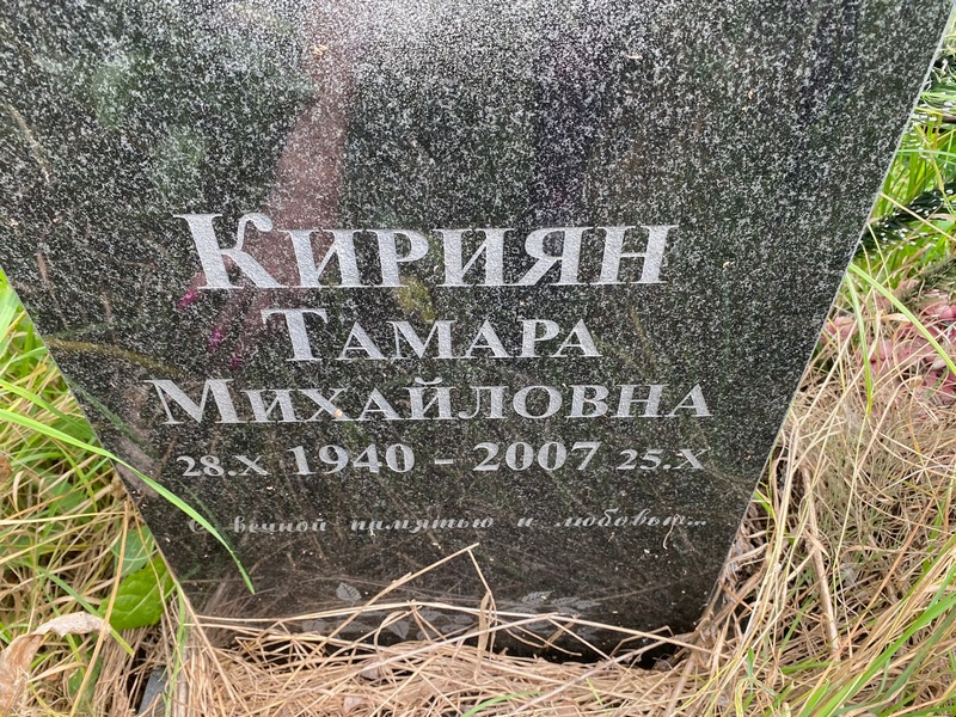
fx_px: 718
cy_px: 358
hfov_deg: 67.3
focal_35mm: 26
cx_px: 478
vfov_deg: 53.1
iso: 80
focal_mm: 4.25
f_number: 1.8
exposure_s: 1/121
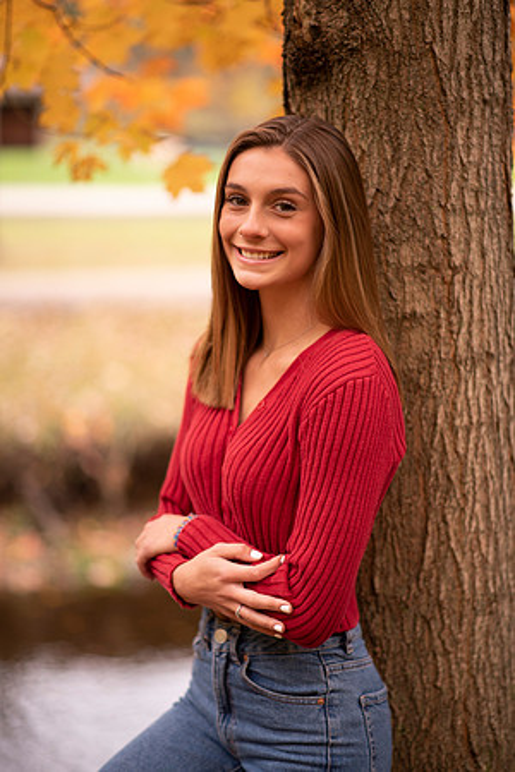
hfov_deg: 16.1
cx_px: 258
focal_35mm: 85
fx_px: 1824
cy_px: 386
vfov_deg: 23.9
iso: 100
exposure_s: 1/200
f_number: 1.8
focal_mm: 85
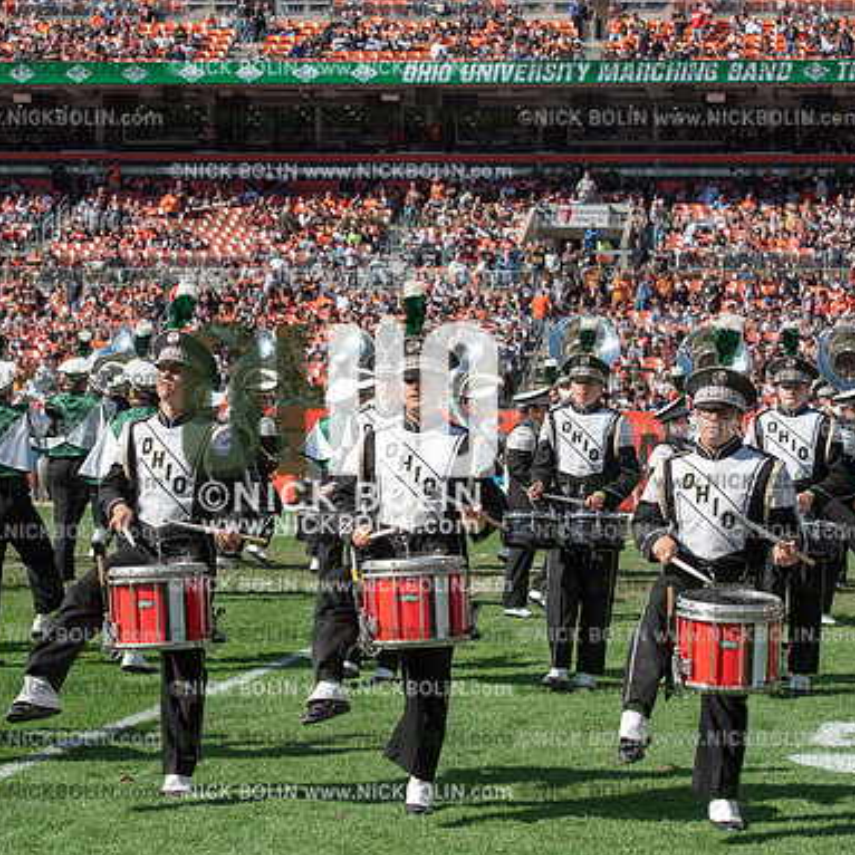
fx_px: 2515
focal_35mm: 90
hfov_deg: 19.3
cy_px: 430
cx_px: 339
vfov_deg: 19.3
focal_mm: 70
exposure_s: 1/2000
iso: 400
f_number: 5
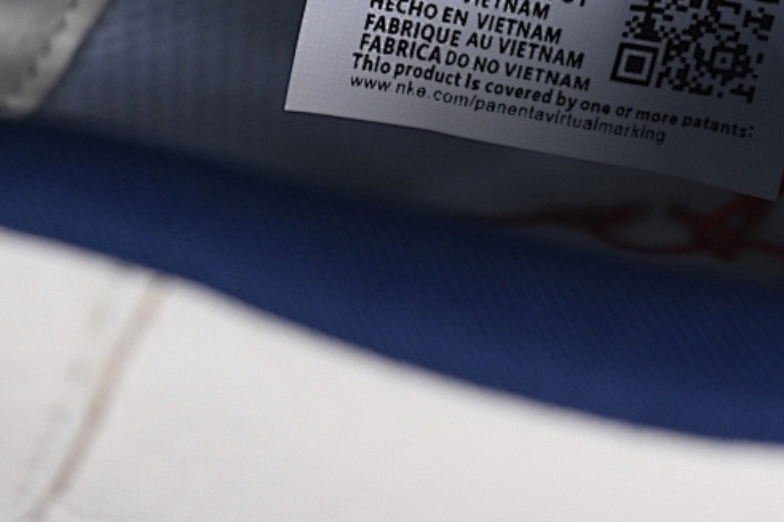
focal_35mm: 165
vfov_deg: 8.3
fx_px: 3592
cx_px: 655
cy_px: -29
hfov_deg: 12.4
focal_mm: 50
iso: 160
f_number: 7.1
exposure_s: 1/80
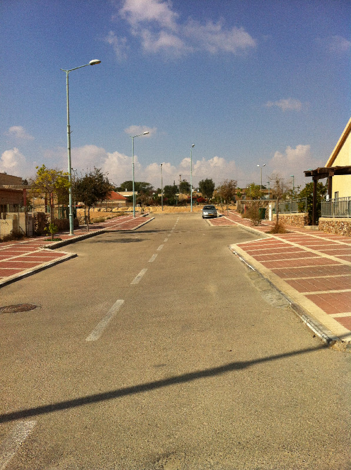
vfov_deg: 52.7
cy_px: 235
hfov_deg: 40.6
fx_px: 475
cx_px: 176
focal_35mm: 35
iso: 80
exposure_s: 1/3016
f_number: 2.8
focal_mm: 3.85
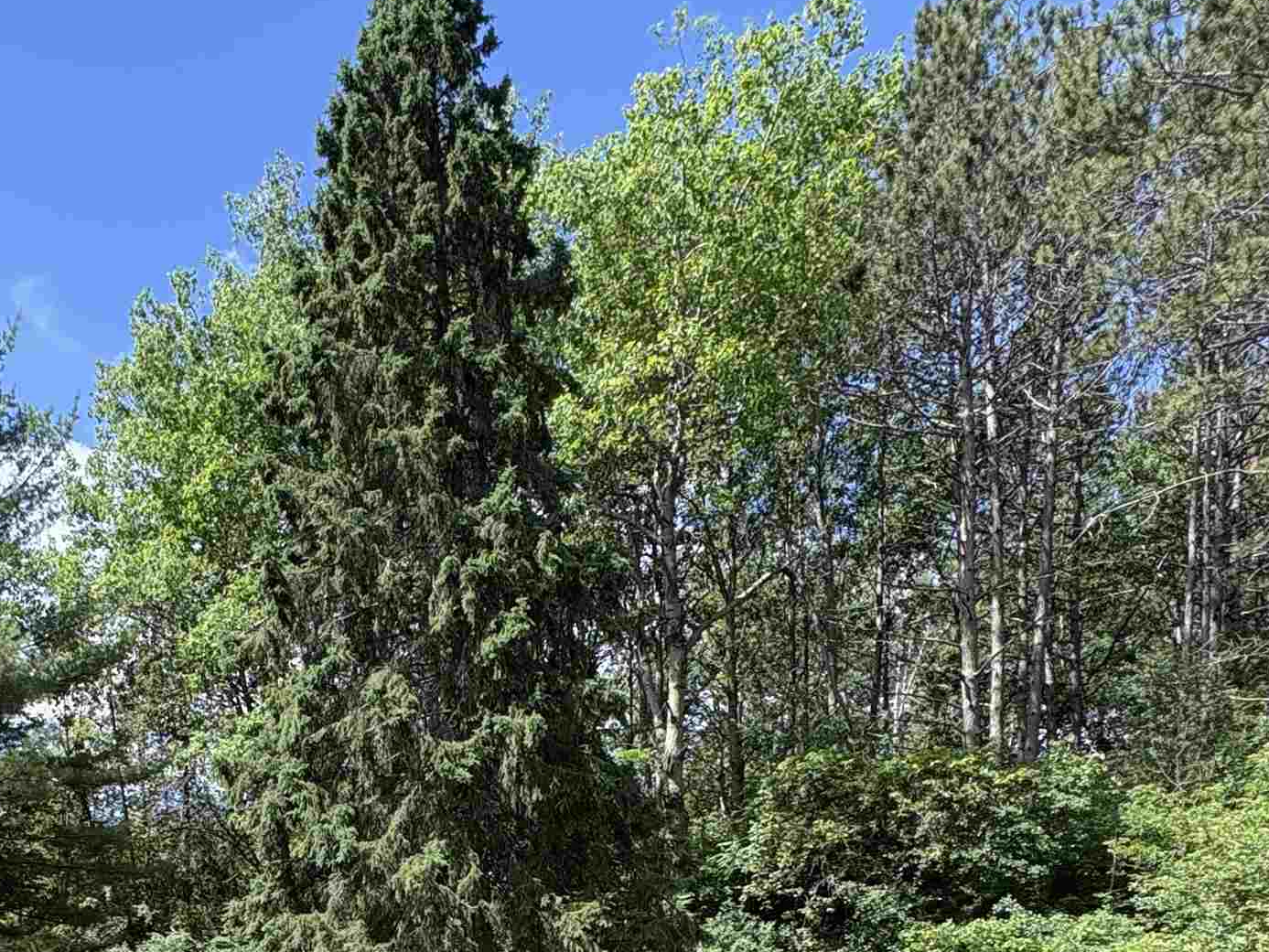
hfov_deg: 55.1
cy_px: 1025
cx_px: 293
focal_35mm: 31
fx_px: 1137
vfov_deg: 38.4
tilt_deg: -2.4
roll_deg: +0.9
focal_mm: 2.22
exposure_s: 1/405
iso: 40
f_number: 2.2
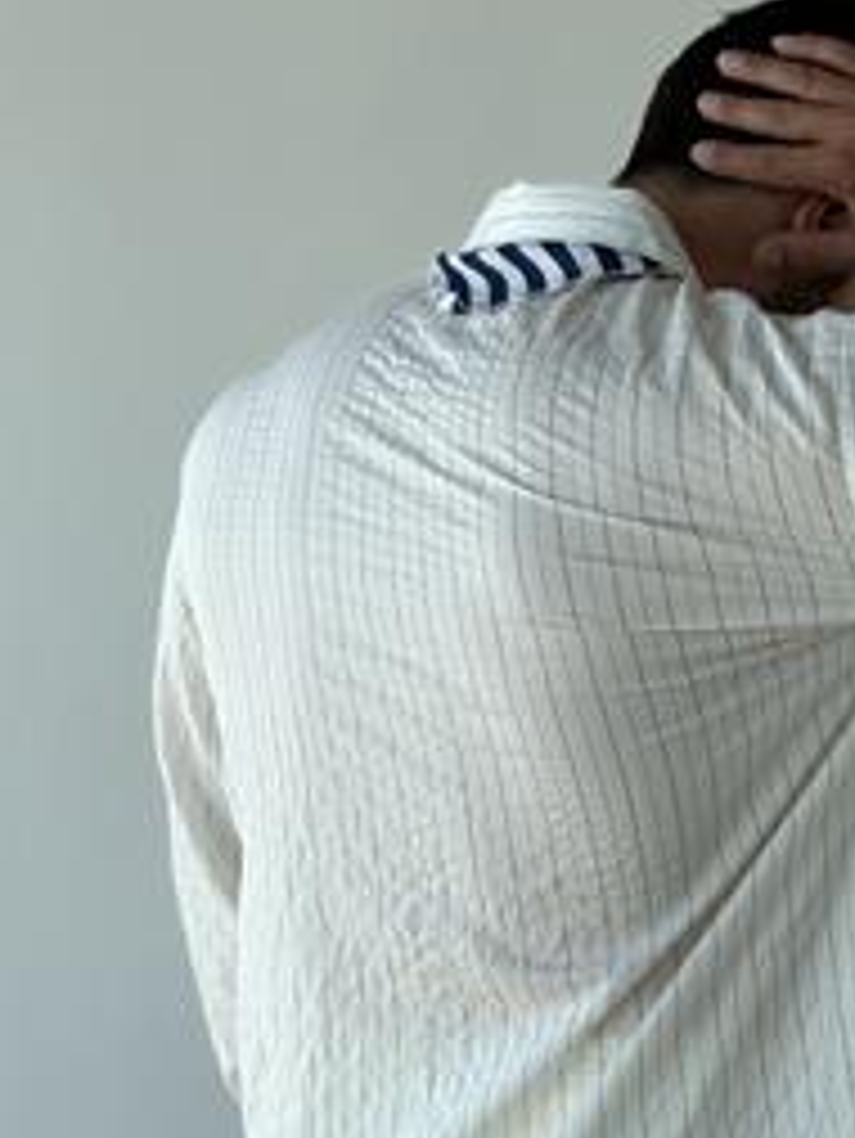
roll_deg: +0.0
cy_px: 582
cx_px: 572
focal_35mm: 101
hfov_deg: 14.6
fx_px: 3323
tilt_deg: +2.4
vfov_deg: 19.4
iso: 64
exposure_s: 1/570
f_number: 1.78
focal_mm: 6.76
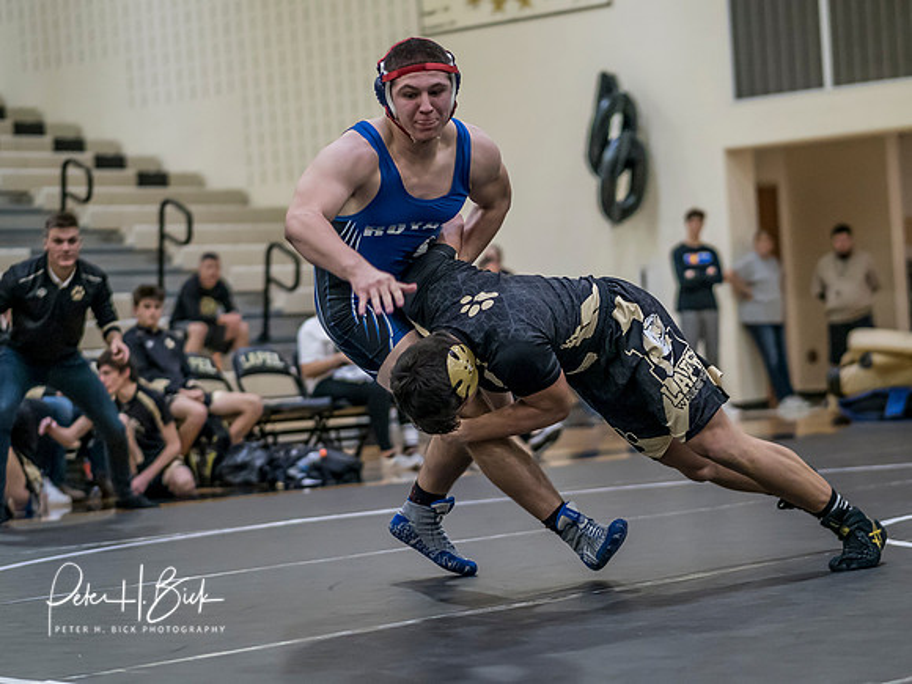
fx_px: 2834
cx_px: 505
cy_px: 352
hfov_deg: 18.3
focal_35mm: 108
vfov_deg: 13.8
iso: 1600
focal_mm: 45
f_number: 1.2
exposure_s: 1/1600
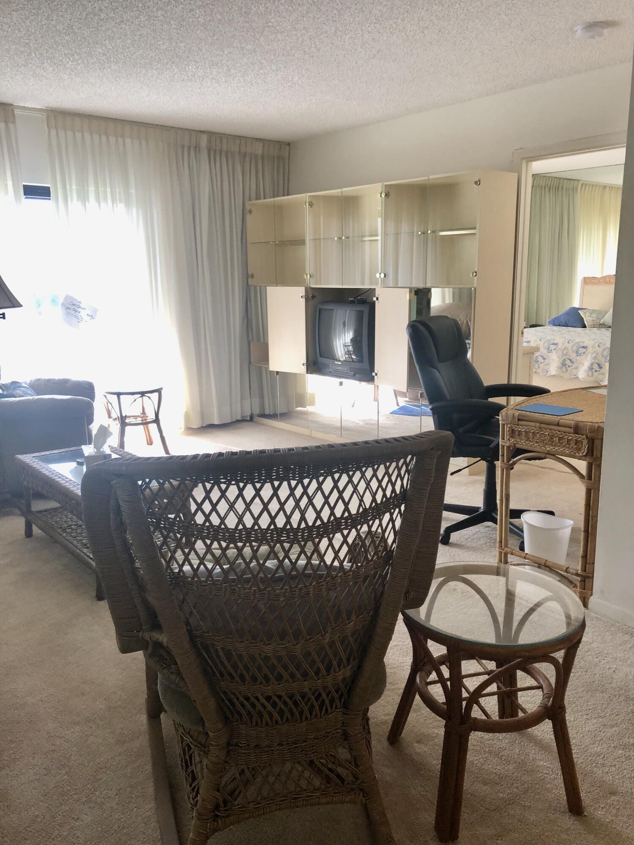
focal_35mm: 28
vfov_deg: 63.4
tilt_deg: -14.7
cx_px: 317
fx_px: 684
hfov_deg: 49.7
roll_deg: -0.9
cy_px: 422
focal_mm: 3.99
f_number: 1.8
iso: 32
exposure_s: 1/30
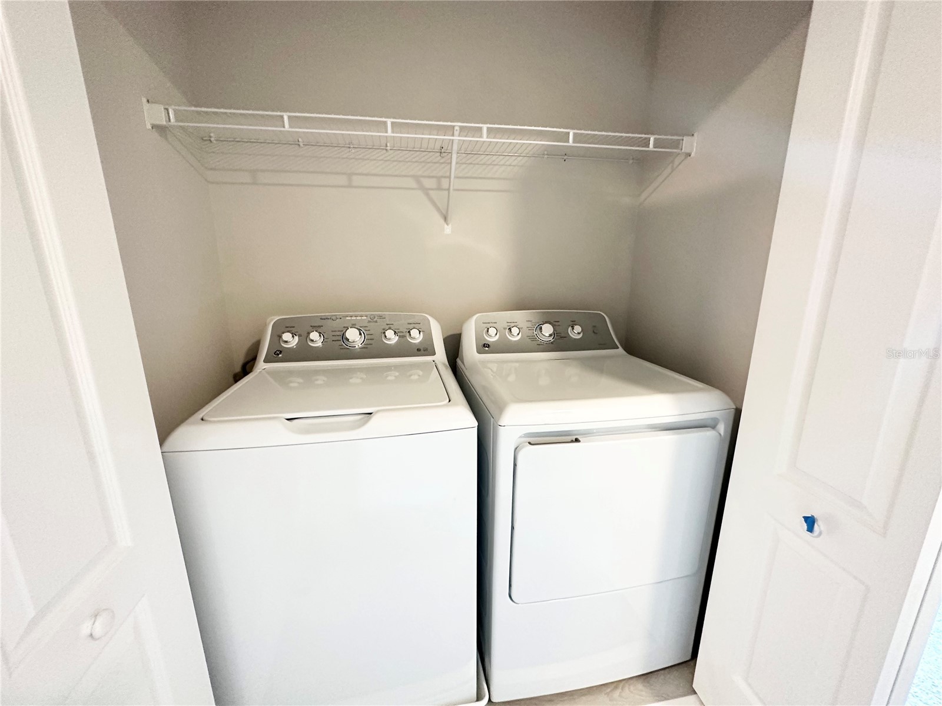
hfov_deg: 102.1
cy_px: 353
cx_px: 471
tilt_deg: -13.8
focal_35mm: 14
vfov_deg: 85.7
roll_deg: -0.4
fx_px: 381
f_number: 2.2
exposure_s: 1/60
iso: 400
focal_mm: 2.22
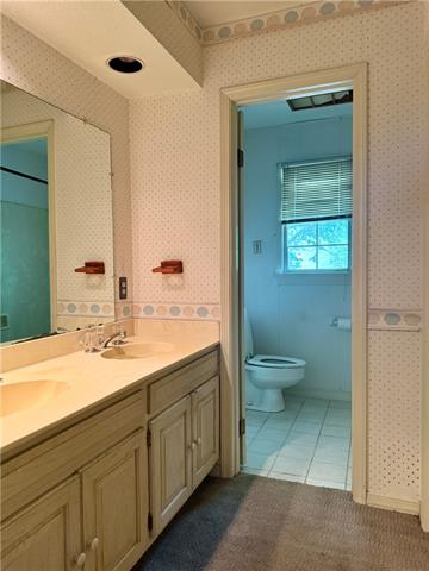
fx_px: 397
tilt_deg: -1.6
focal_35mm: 24
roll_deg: +0.1
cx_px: 214
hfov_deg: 56.8
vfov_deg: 71.6
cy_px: 286
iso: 400
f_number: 1.78
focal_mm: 6.76
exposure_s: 1/60
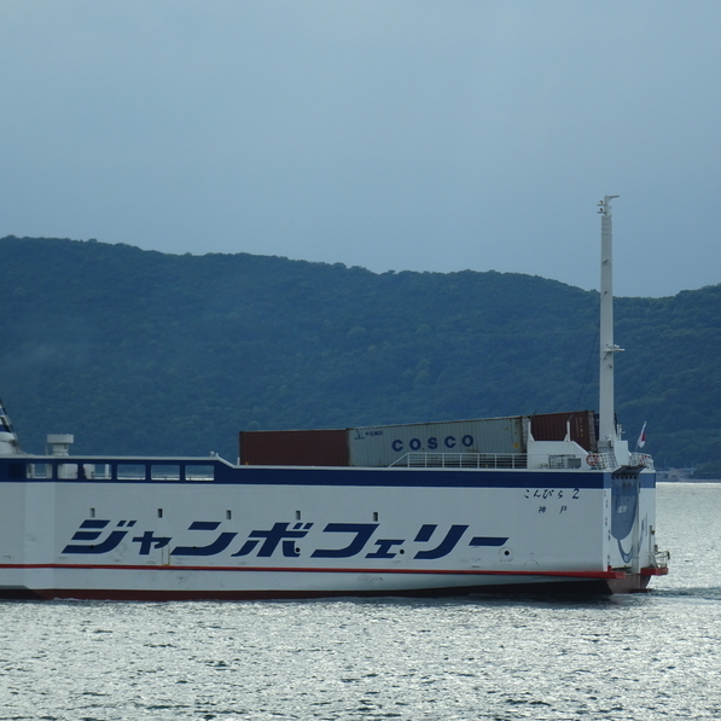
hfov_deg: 7.4
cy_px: 361
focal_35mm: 237
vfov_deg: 7.4
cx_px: 382
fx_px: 5585
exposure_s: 1/250
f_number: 6.3
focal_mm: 34.17
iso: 80
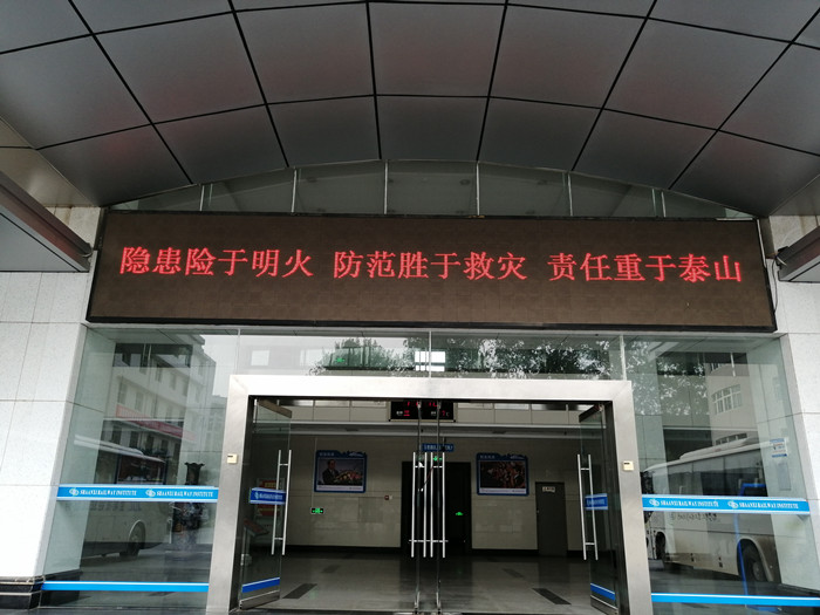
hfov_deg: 65.3
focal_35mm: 27
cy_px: 308
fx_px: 640
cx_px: 410
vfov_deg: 51.4
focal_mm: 3.88
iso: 64
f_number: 1.8
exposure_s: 1/50
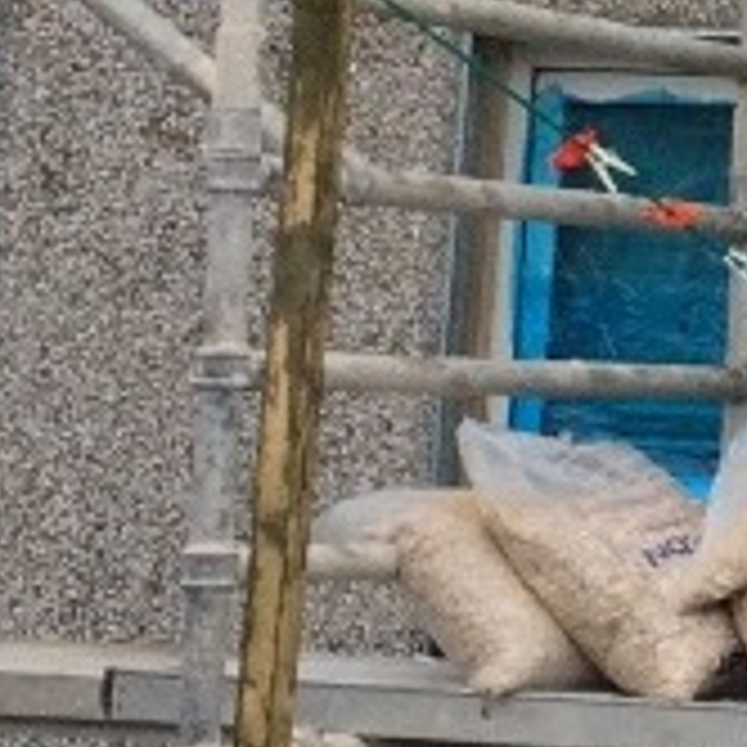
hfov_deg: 8.4
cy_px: 130
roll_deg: -2.8
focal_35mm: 185
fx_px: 4517
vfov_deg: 9.4
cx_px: 1971
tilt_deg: +0.4
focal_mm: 4.15
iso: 32
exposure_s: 1/178
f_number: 2.2
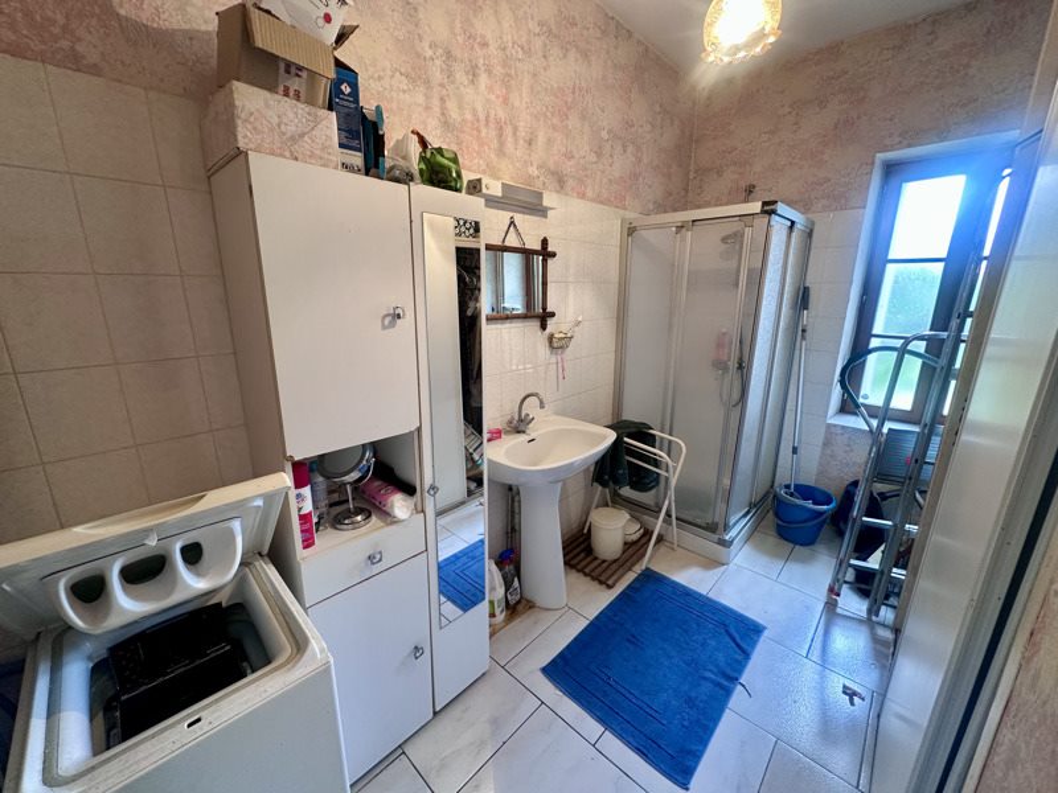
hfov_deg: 102.1
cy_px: 396
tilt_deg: -14.3
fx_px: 428
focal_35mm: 14
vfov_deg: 85.7
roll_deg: +0.1
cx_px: 529
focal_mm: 2.22
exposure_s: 1/50
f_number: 2.2
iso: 200
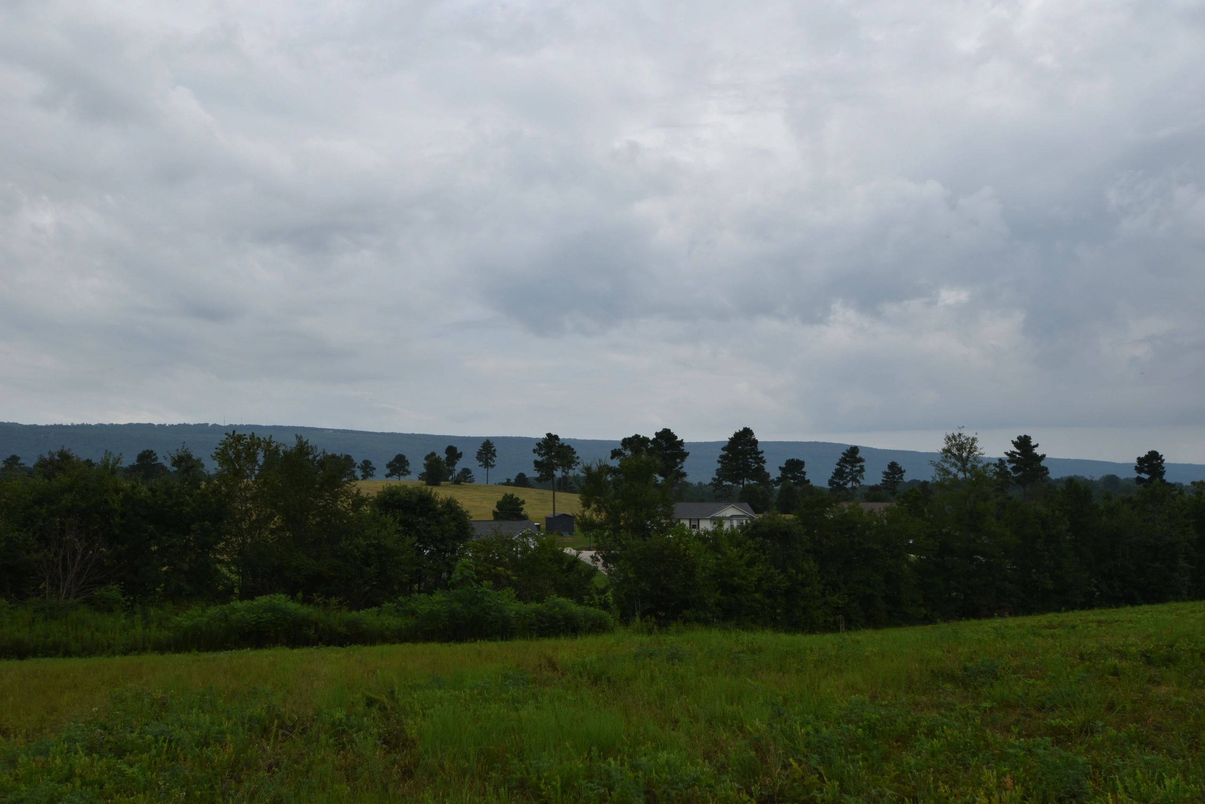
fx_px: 1105
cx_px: 602
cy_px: 402
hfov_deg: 57.2
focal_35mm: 33
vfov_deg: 40.0
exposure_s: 1/200
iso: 100
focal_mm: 22
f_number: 10
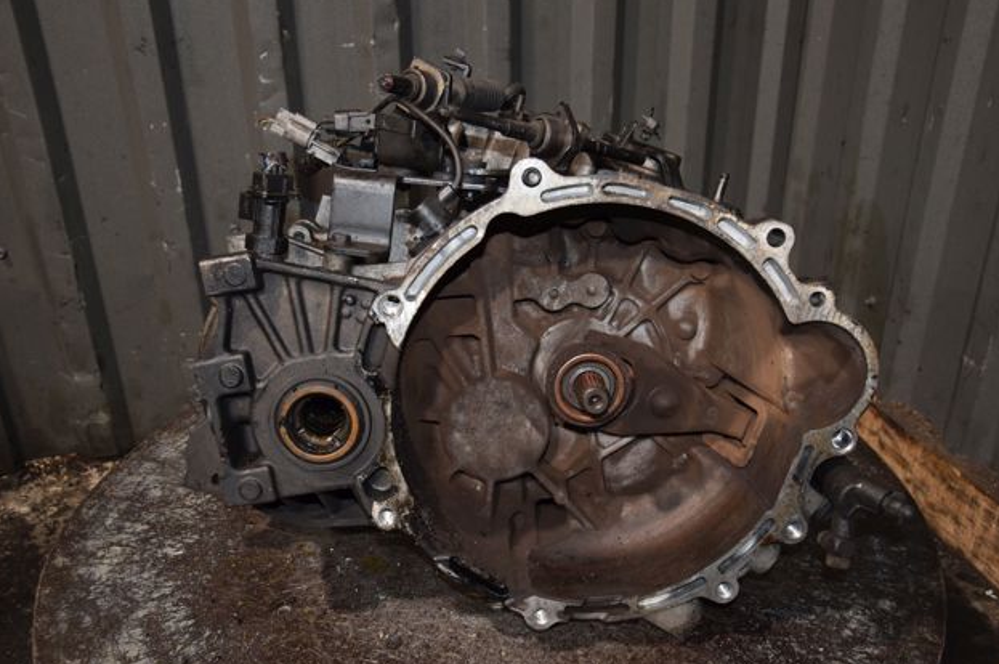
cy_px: 334
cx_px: 500
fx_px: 1026
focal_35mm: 37
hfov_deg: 51.9
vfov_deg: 35.9
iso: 800
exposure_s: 1/60
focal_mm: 24
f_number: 5
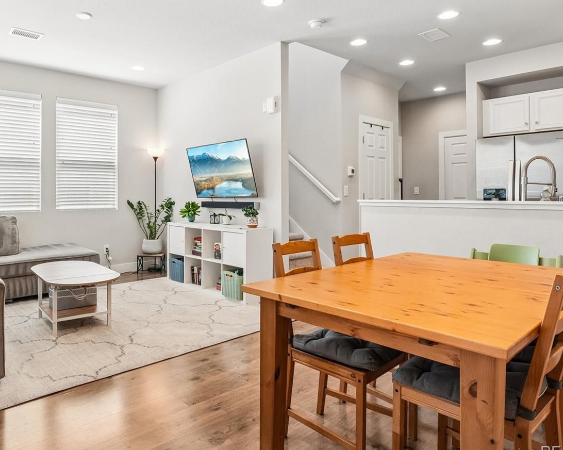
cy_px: 188
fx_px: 378
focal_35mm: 23
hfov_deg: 72.2
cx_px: 212
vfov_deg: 61.2
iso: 200
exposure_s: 1/30
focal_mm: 11
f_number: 8
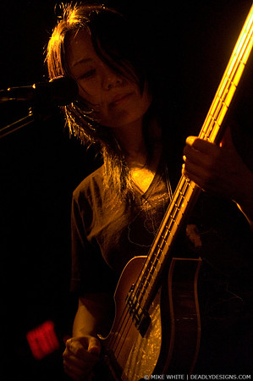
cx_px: 126
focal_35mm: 105
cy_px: 190
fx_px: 1109
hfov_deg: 13.0
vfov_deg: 19.5
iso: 1600
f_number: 2.8
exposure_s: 1/80
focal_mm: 70
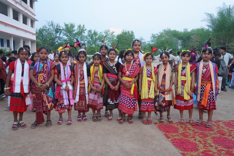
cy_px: 78
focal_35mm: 30
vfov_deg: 43.6
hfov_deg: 61.9
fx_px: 195
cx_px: 117
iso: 1000
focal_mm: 30
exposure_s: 1/160
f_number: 4
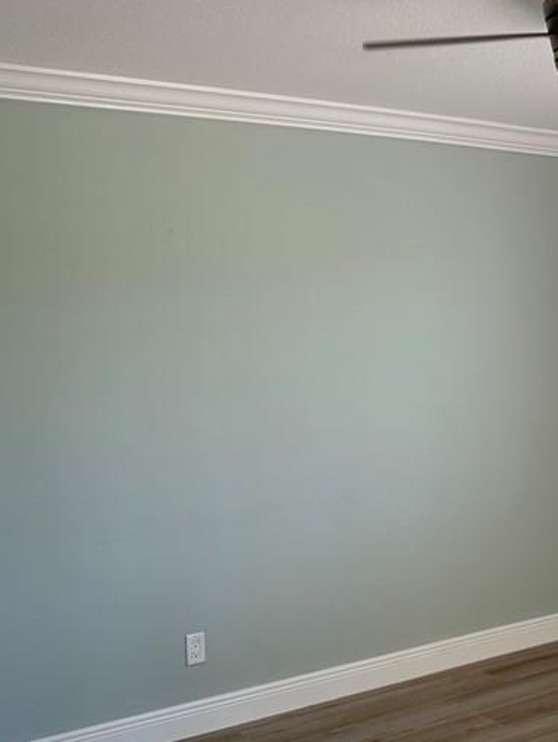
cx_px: 481
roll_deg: +1.2
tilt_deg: -7.8
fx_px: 1138
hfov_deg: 26.8
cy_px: 492
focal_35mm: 53
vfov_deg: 35.8
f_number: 1.5
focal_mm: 5.7
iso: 40
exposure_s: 1/120
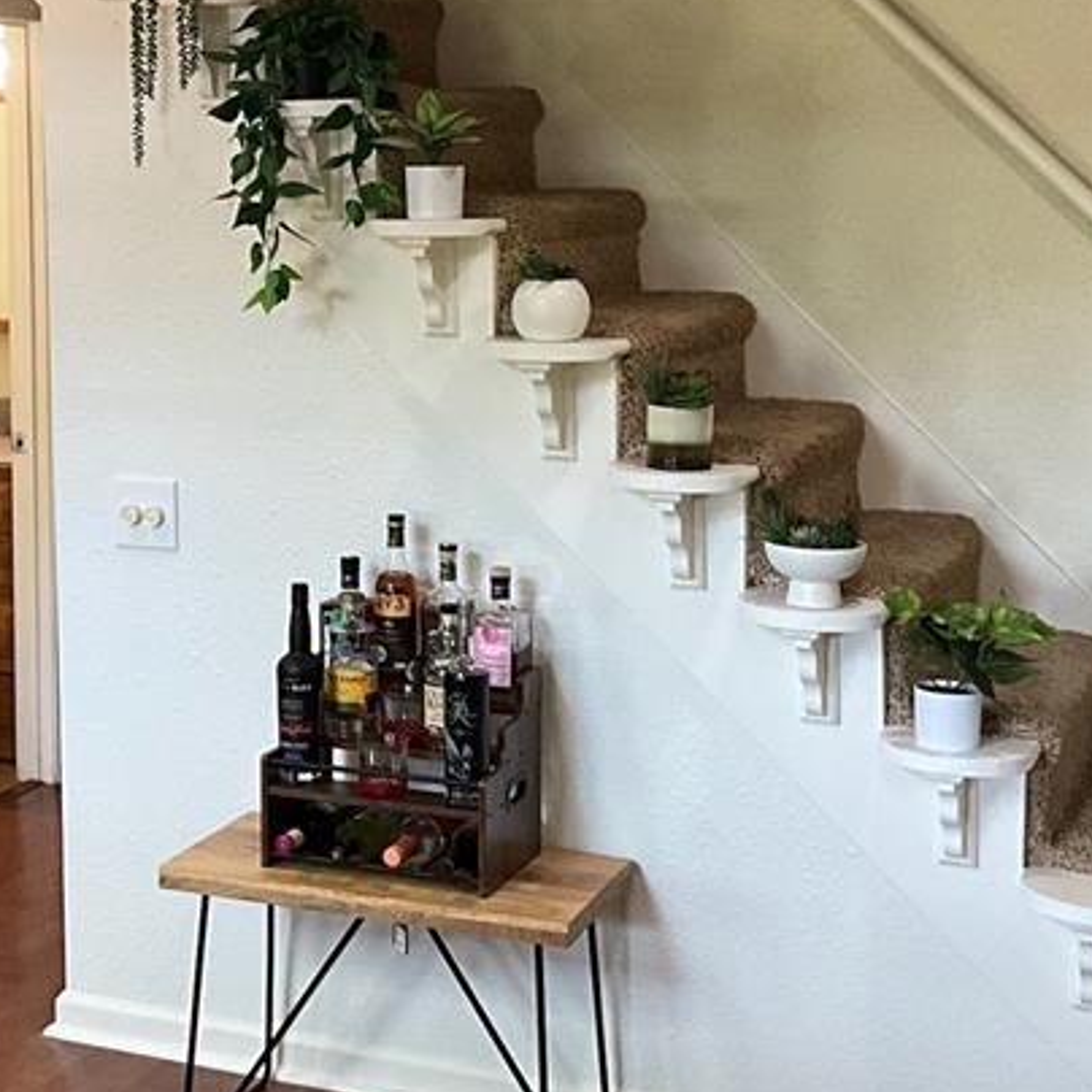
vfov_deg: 26.3
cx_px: 173
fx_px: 2320
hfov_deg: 25.9
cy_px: 370
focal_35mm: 65
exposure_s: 1/60
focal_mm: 3
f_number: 1.8
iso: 160
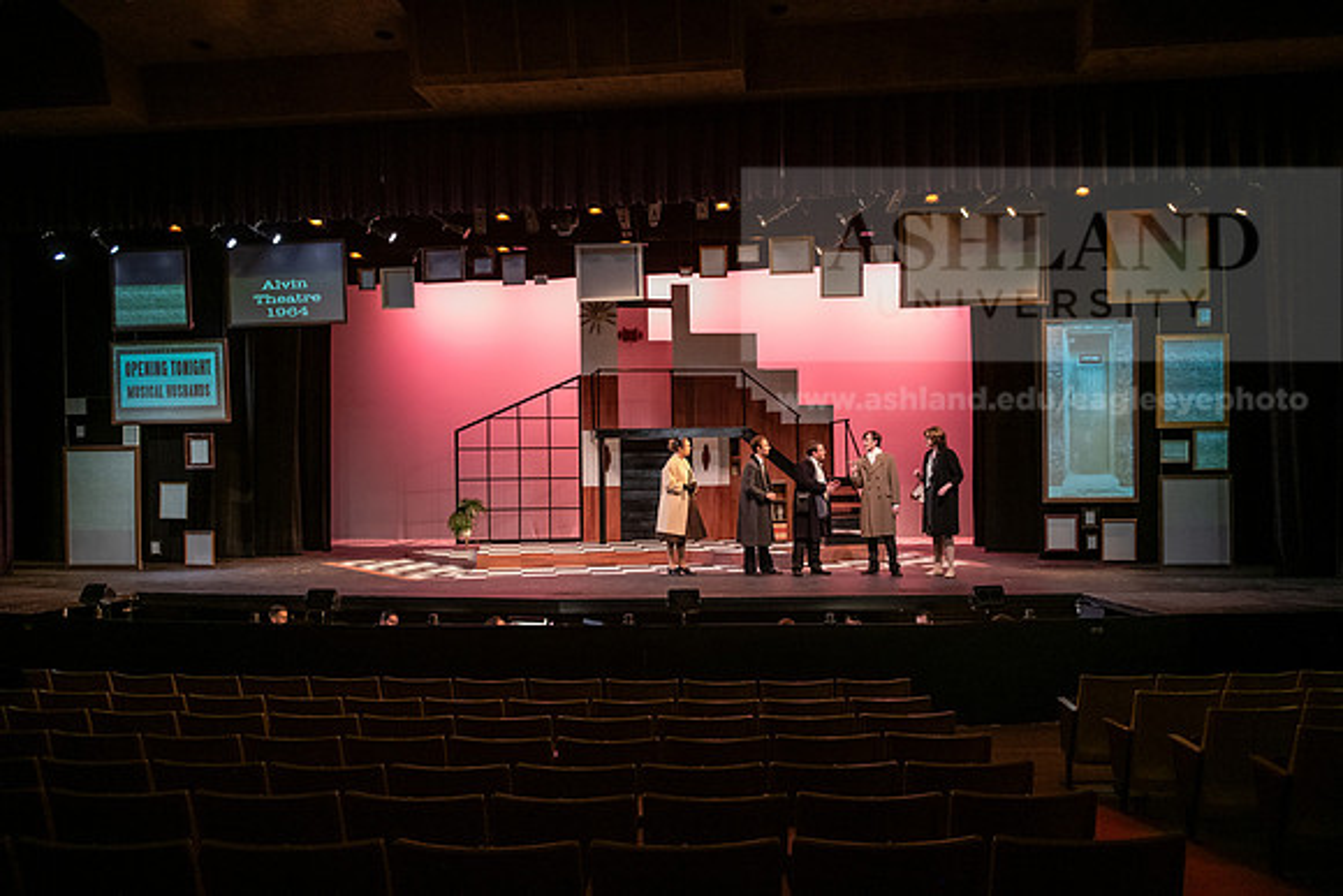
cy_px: 448
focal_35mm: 32
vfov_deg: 41.1
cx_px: 672
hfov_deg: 58.7
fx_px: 1194
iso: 3200
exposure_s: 1/200
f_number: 3.2
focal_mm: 32
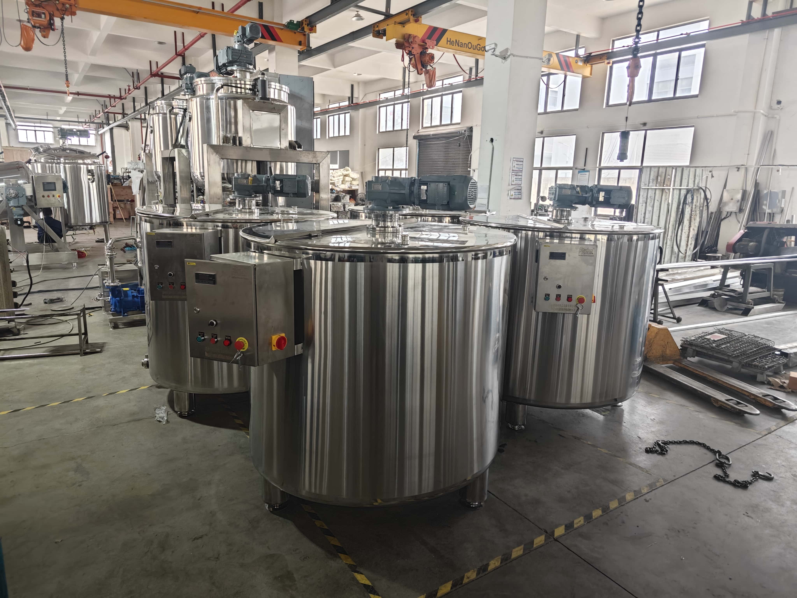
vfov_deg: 58.9
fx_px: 530
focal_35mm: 23
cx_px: 398
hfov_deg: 73.9
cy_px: 299
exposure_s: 1/79.9
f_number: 1.8
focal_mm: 5.43
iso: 400
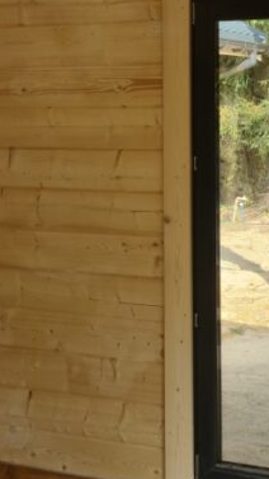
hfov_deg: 15.1
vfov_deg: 26.4
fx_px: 1015
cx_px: 194
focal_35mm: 80
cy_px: 158
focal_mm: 5.9
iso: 25
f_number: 2
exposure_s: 1/146
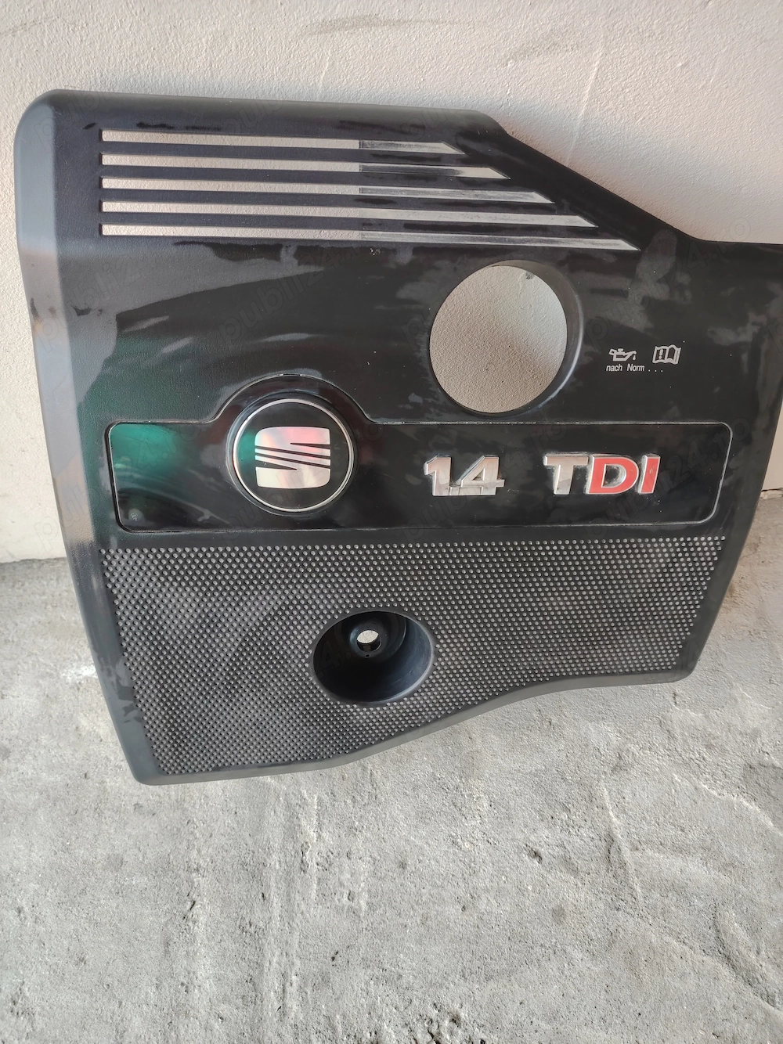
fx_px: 724
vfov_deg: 71.6
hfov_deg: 56.8
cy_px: 522
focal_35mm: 24
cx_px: 392
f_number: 1.75
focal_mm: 5.25
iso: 794
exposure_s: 1/100
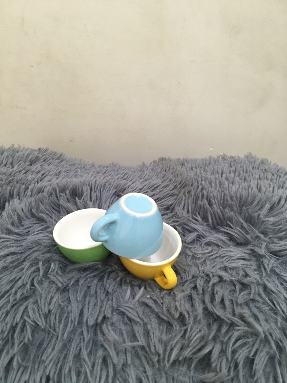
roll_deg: -4.1
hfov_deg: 48.2
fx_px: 321
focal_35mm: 29
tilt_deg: -34.8
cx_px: 144
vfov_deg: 61.7
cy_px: 192
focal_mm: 4.15
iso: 125
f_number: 2.2
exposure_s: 1/33
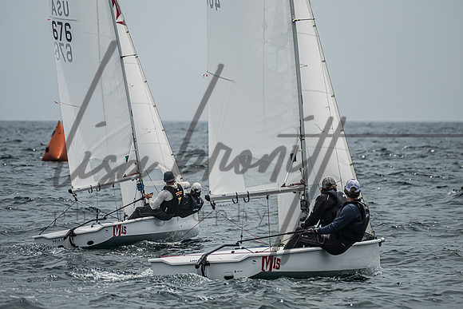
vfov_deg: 2.8
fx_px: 6419
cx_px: 249
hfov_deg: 4.1
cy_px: 139
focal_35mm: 499
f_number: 8
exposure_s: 1/3200
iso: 320
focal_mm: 400
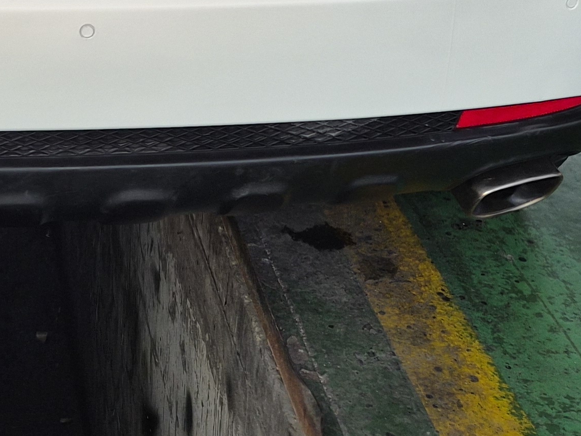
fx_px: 1360
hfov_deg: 23.2
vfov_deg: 16.0
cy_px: -301
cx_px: 6
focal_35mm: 81
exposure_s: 1/1096
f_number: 1.8
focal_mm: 5.4
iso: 80
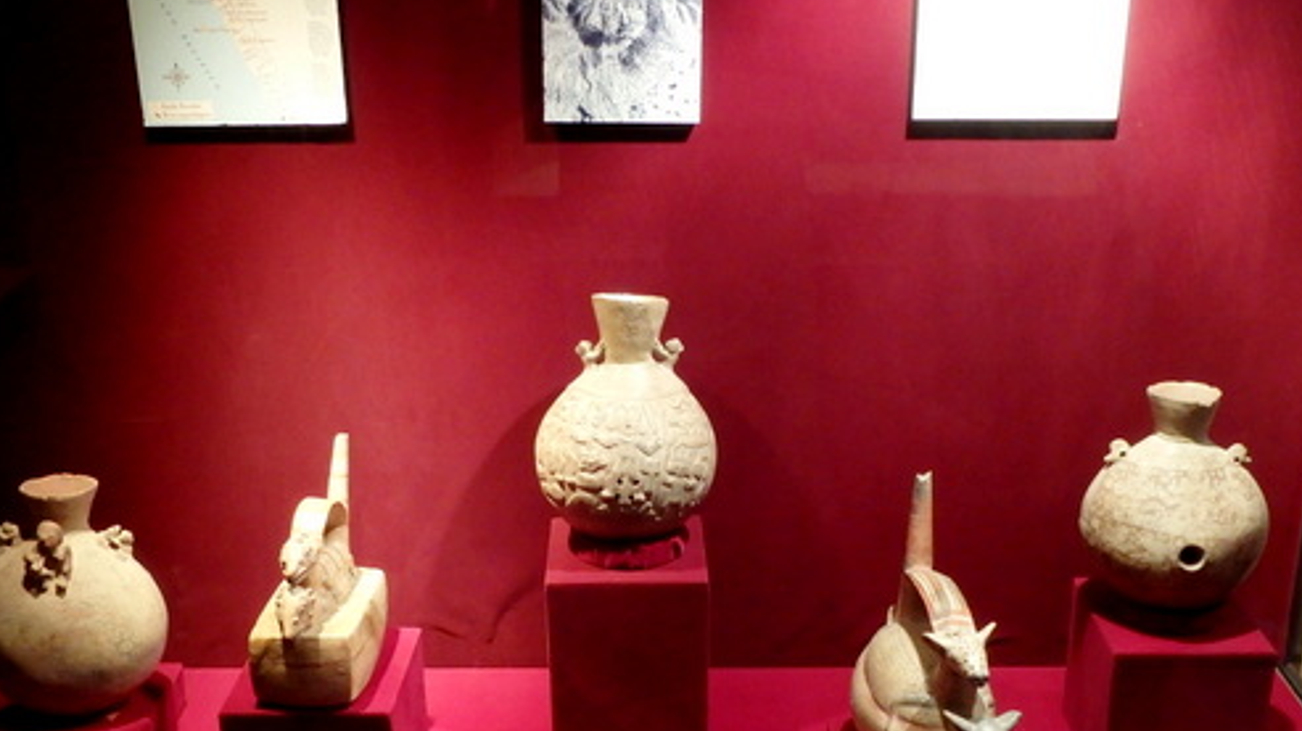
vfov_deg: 28.3
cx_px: 650
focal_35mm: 42
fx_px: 1450
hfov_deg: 48.4
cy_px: 410
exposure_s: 1/15
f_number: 4.6
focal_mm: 6.8
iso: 800
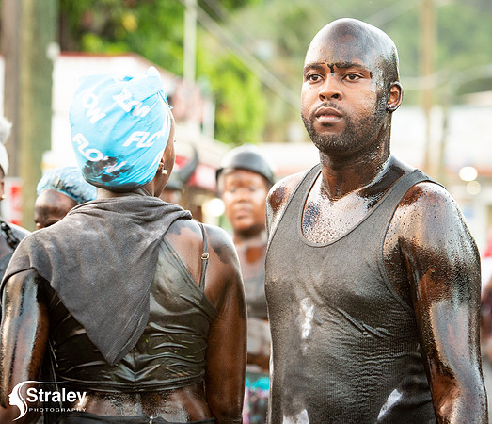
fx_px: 2305
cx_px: 255
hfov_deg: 12.2
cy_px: 172
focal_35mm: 154
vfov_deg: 10.5
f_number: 5
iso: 2500
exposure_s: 1/200
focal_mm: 110
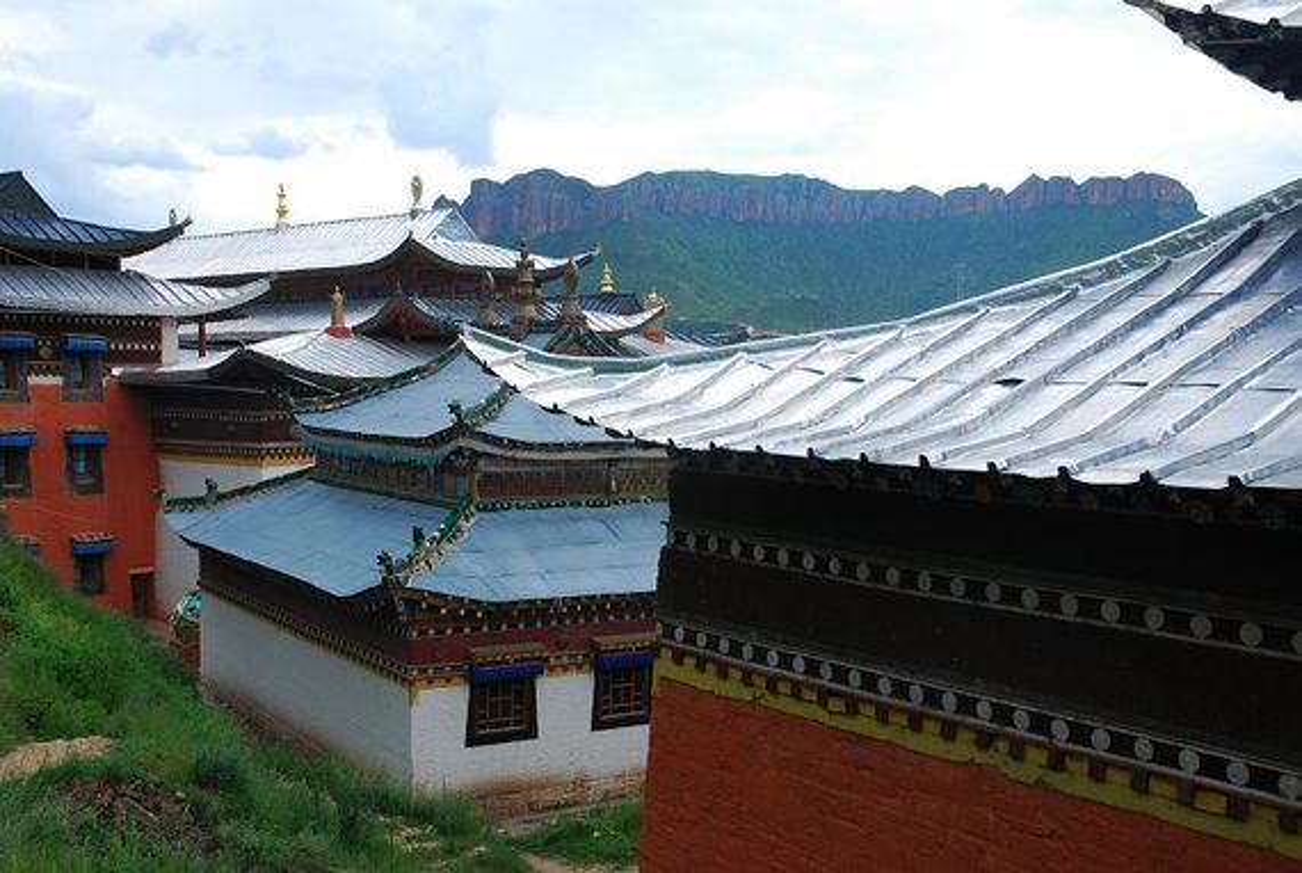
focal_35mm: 40
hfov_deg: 47.9
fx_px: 1467
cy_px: 436
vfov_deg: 33.1
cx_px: 651
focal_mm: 27
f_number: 8
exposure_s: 1/100
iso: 100
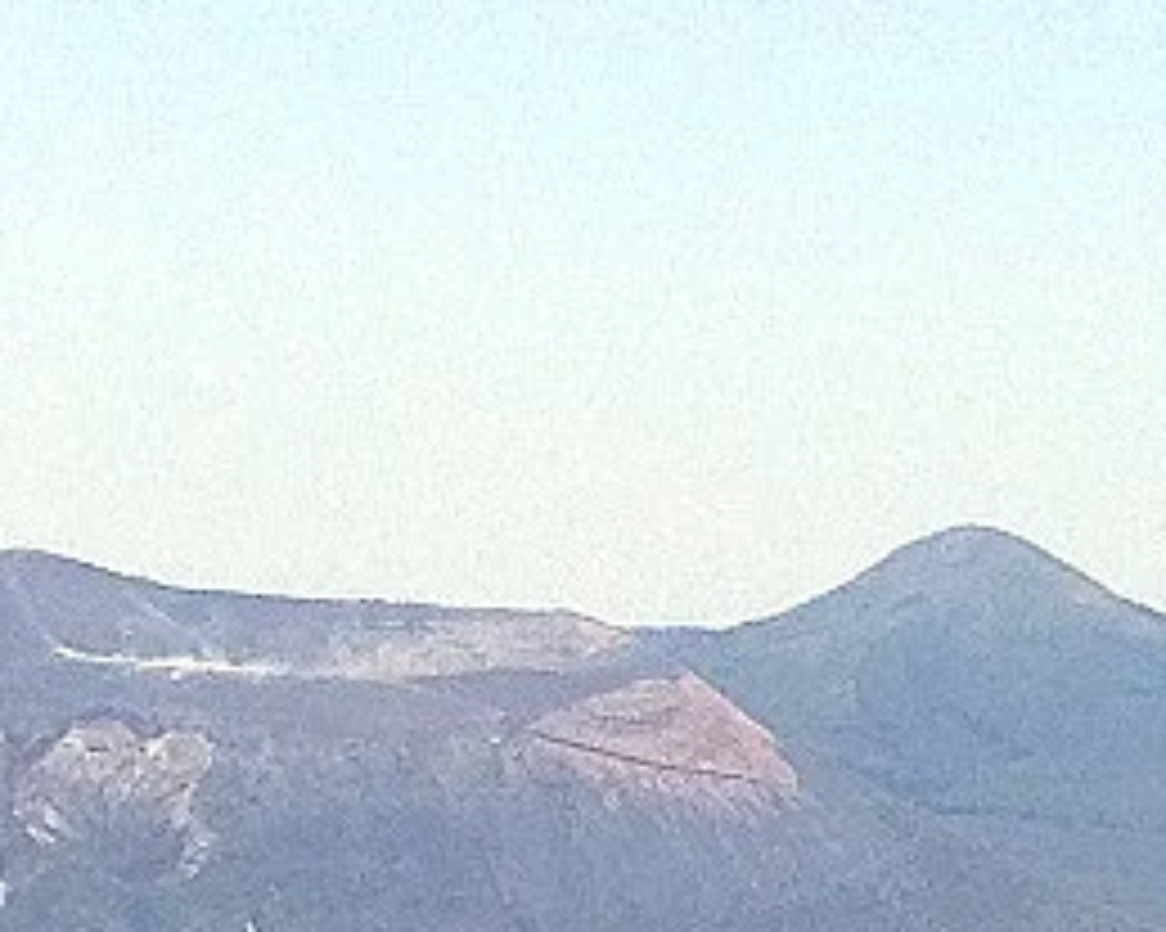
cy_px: 1490
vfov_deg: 6.4
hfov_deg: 7.9
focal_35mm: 239
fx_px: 8245
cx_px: 1832
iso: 50
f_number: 2.4
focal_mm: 4.12
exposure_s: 1/1938
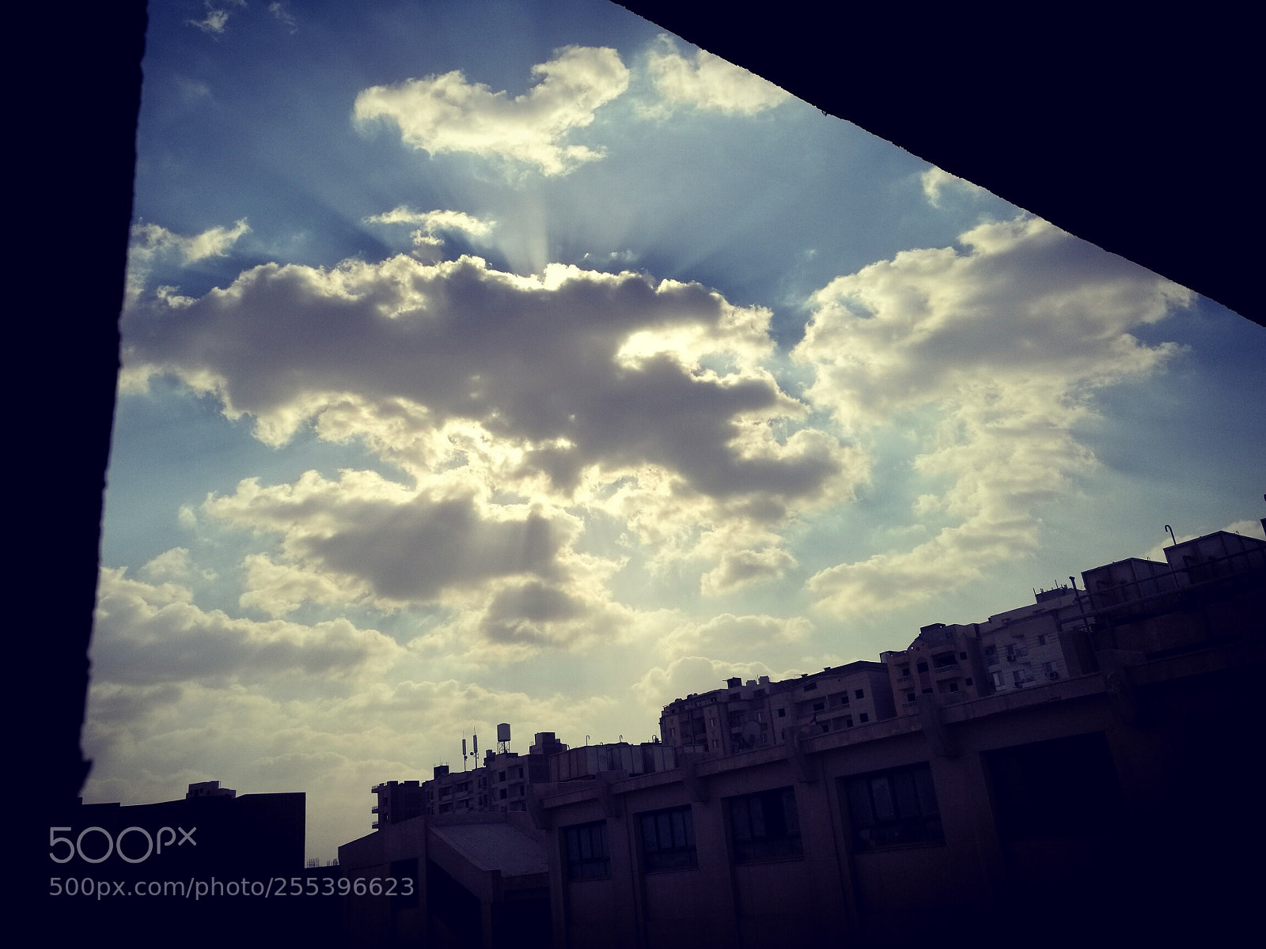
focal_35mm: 27
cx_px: 633
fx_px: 987
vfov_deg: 51.4
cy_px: 474
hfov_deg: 65.3
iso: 50
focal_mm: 4.04
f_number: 2
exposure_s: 1/5000
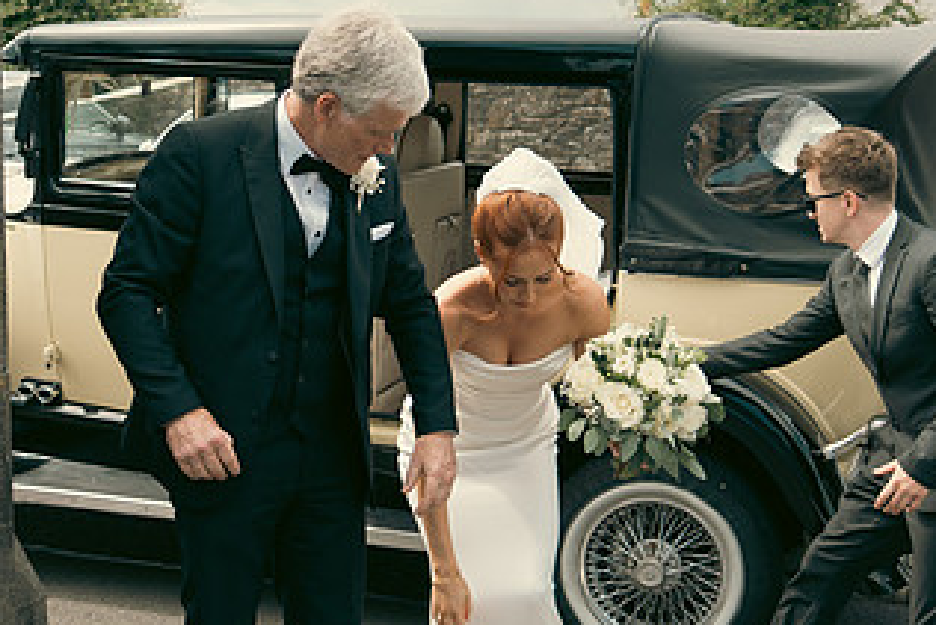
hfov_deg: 30.5
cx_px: 400
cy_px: 339
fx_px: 1717
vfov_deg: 20.6
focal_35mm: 66
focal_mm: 24
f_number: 3.5
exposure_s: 1/640
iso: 125
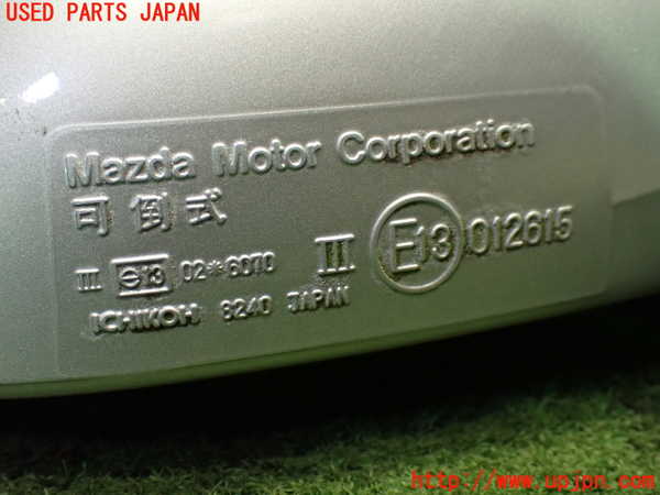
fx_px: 896
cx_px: 330
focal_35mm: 47
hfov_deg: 40.4
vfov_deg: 30.9
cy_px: 248
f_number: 3.1
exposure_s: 1/80
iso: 800
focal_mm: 8.4
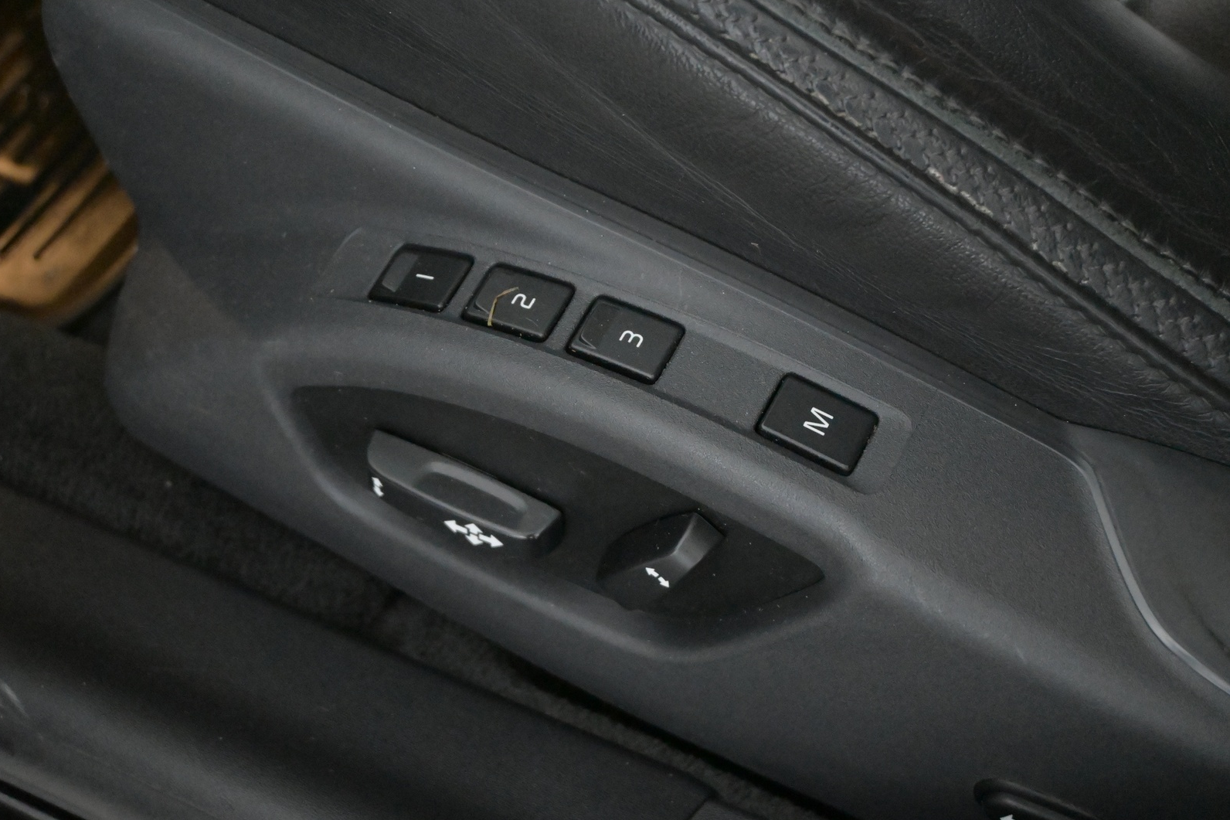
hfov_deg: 34.5
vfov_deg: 23.4
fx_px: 1981
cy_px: 416
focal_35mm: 58
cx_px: 605
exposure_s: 1/60
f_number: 5.6
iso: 12800
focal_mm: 38
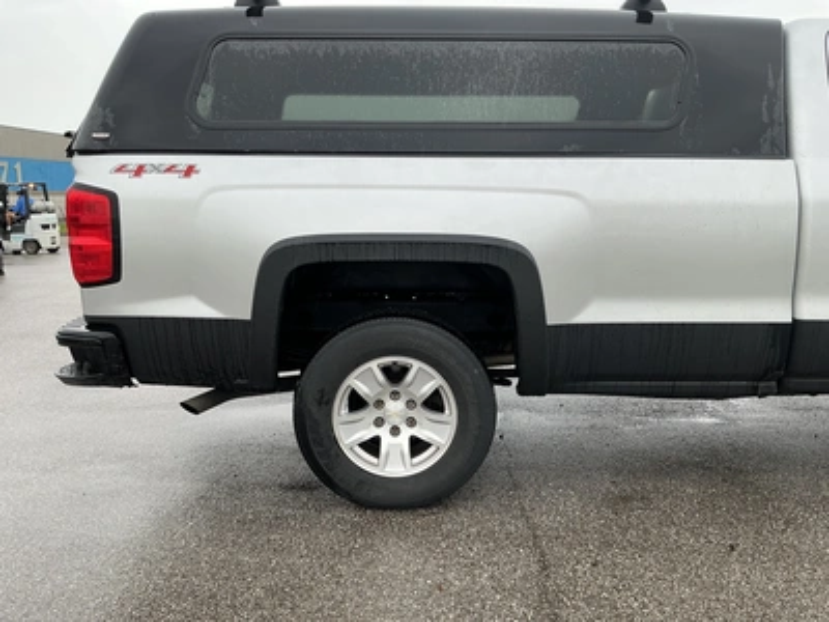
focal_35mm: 28
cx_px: 414
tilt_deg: -8.2
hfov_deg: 63.4
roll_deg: +1.2
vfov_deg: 49.7
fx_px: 671
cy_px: 311
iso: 25
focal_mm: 3
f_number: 1.8
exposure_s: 1/122
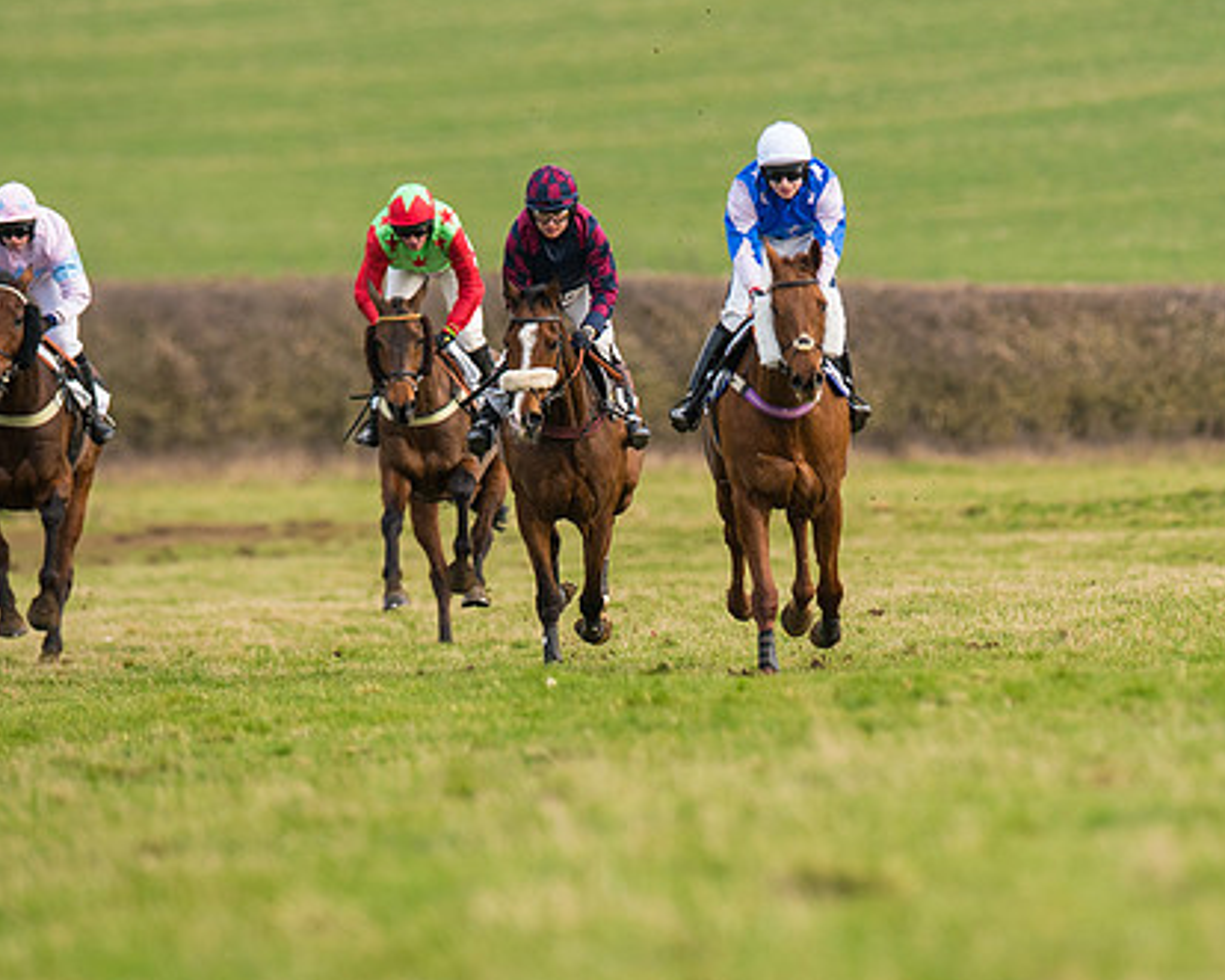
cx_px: 772
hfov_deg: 2.6
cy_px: 411
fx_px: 27149
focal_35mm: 749
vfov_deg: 2.1
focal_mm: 400
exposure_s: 1/1600
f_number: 5.6
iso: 400
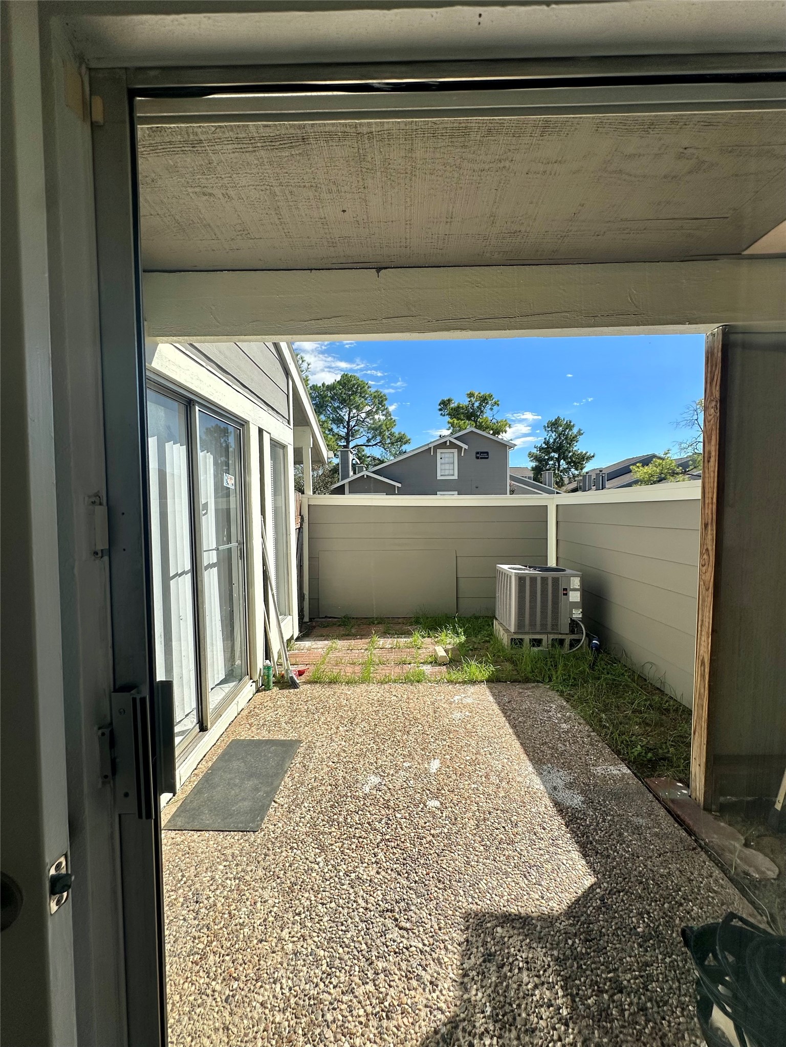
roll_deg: -0.2
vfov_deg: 102.1
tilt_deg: -2.4
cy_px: 524
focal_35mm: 14
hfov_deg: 85.7
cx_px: 393
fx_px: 424
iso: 50
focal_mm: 2.22
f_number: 2.2
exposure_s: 1/2212
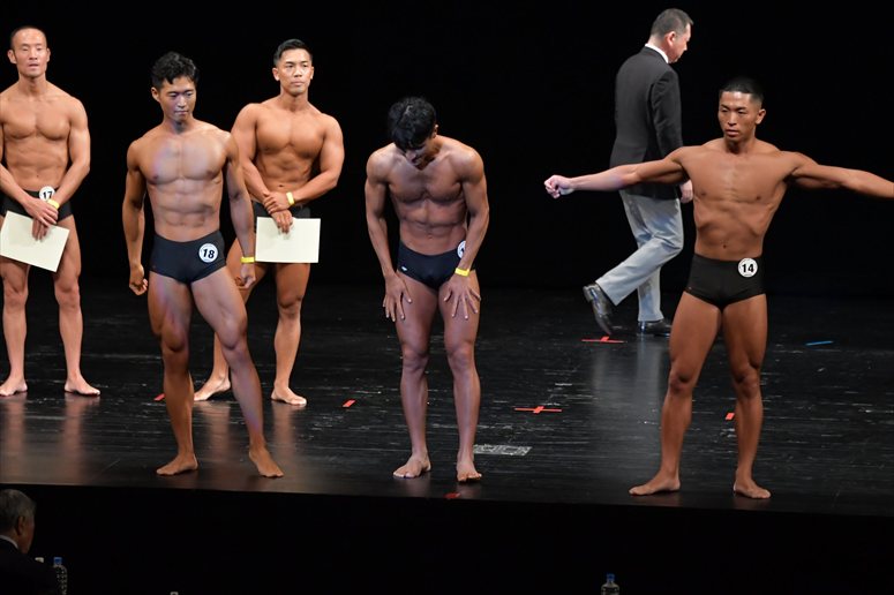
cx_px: 447
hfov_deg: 10.2
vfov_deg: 6.8
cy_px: 298
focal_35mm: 202
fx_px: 5014
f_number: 5.6
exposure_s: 1/400
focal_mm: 135
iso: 3200
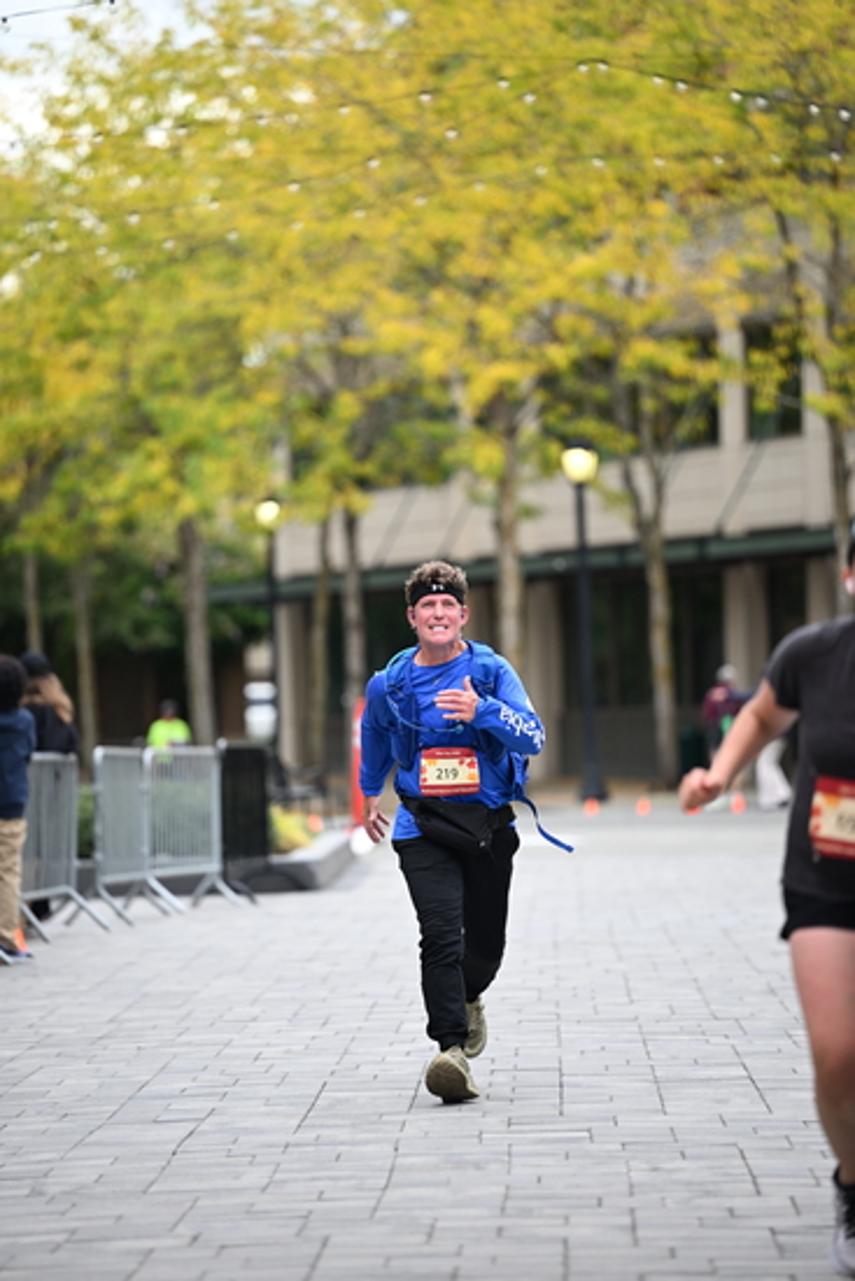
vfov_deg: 12.1
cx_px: 428
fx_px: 6052
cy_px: 640
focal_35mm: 170
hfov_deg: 8.1
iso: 640
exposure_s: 1/2000
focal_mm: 170
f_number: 2.8
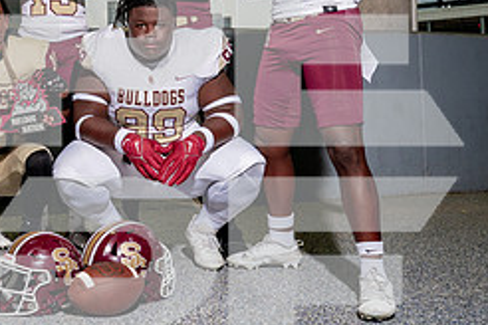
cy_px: 43
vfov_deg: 20.0
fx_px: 908
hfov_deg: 27.6
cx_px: -42
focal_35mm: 67
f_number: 6.3
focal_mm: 28
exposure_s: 1/250
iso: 640
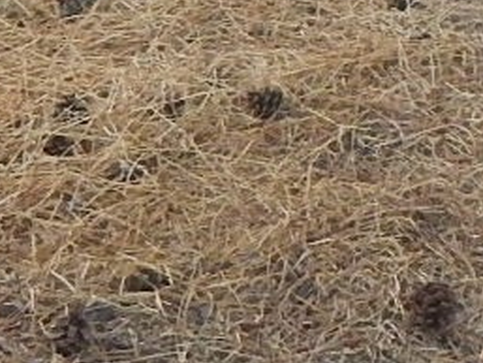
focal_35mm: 174
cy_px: -551
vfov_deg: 7.8
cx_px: 759
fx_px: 2429
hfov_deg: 10.9
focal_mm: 5
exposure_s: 1/160
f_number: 3.9
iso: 400
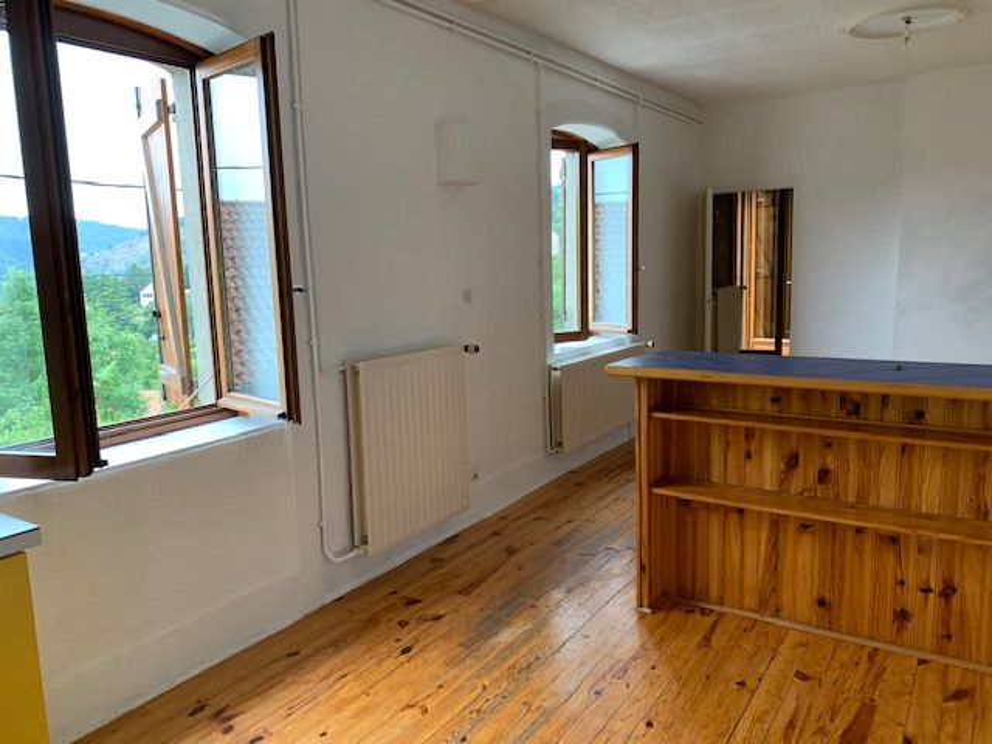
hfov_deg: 67.3
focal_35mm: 26
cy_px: 372
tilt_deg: -8.3
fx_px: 745
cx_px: 496
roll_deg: +1.8
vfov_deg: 53.1
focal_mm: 4.25
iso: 160
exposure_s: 1/60
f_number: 1.8
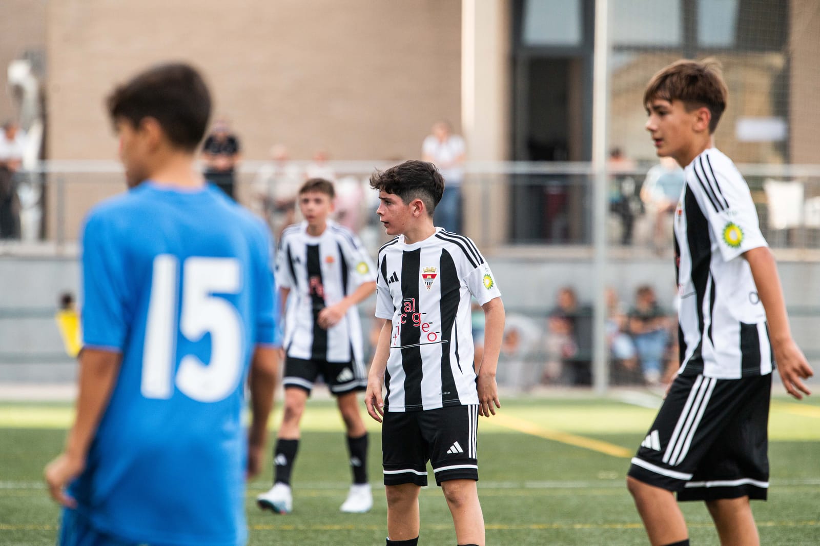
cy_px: 273
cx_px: 410
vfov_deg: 3.4
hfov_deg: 5.2
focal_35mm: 400
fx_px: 9106
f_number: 6.3
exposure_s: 1/1600
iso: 500
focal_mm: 400
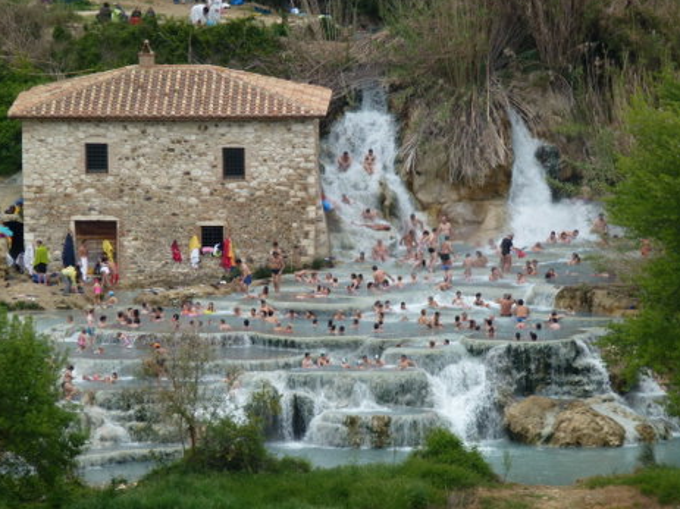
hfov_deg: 5.0
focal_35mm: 399
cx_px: 330
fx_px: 7836
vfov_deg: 3.7
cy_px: 279
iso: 100
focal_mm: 63.6
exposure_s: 1/320
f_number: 5.9
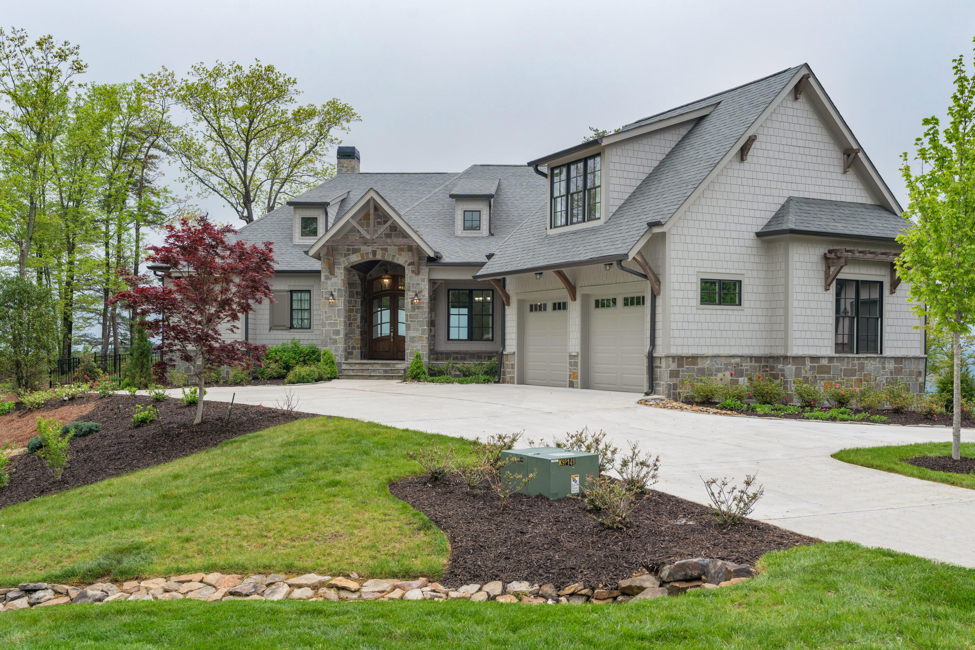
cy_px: 325
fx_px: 948
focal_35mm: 35
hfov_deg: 54.4
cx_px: 488
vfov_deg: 37.8
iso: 320
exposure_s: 1/200
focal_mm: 35
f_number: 7.1
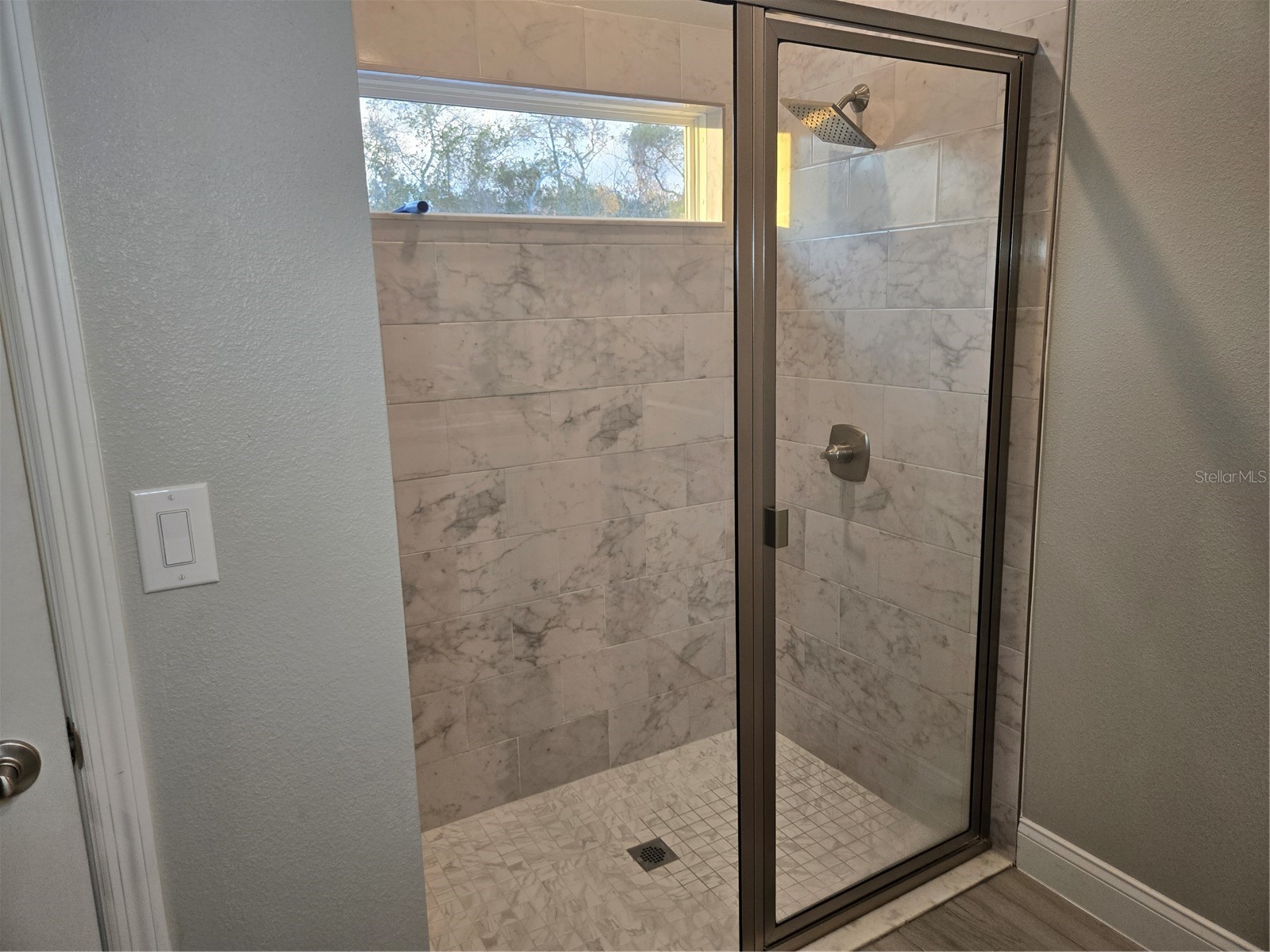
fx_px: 844
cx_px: 635
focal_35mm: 23
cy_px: 476
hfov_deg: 73.9
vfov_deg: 58.9
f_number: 1.8
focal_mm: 5.4
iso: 125
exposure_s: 1/120
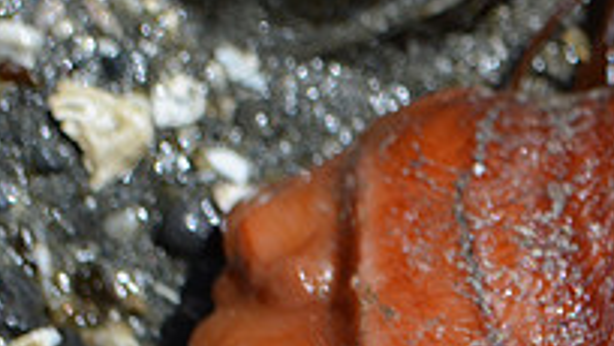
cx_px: 771
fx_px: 3999
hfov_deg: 8.7
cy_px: 352
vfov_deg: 4.9
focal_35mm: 245
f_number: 8
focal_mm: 55
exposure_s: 1/250
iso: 100
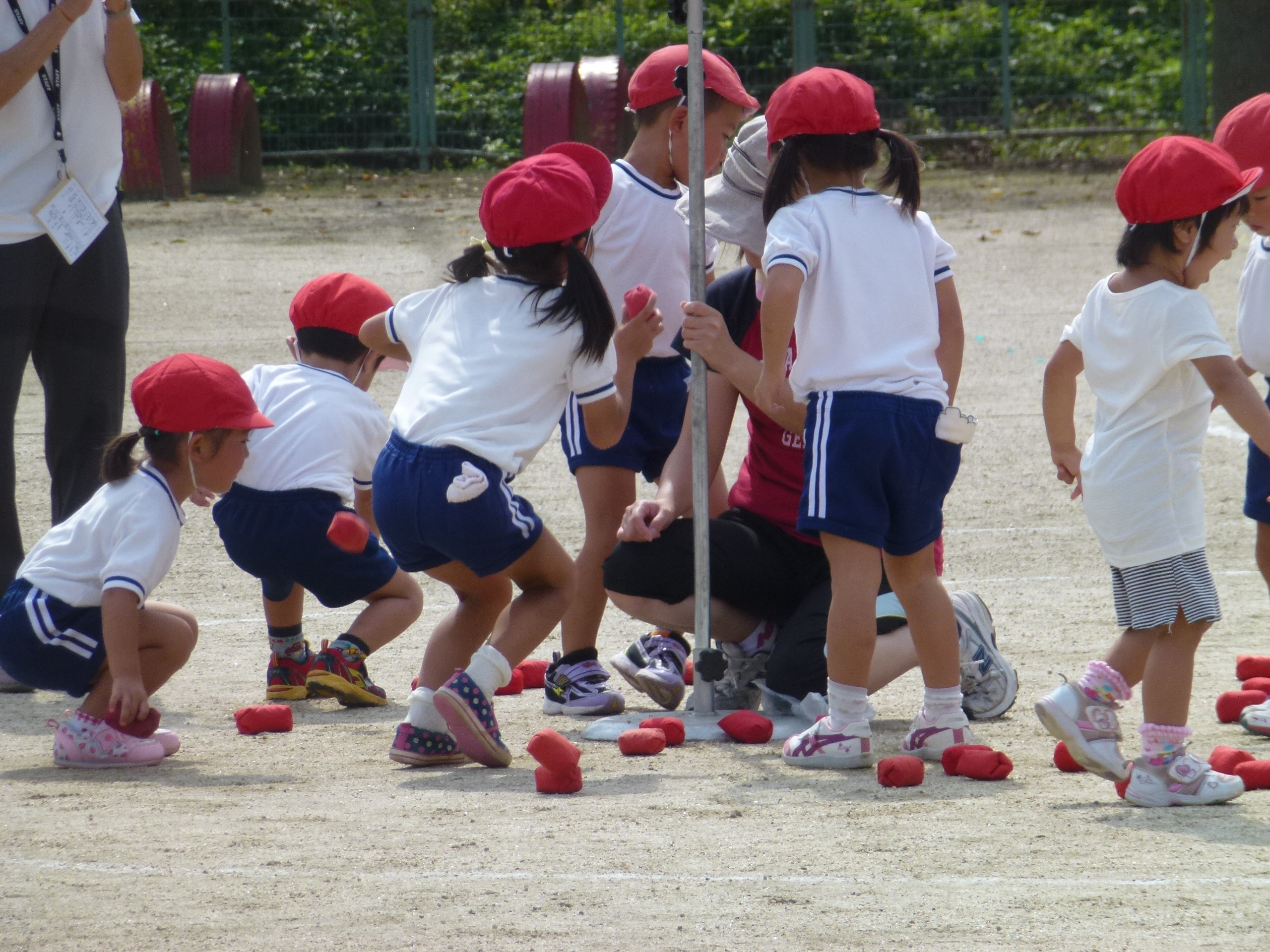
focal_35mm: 384
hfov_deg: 5.2
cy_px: 476
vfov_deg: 3.9
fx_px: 14088
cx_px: 635
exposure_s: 1/500
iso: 125
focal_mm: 68.8
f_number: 5.9
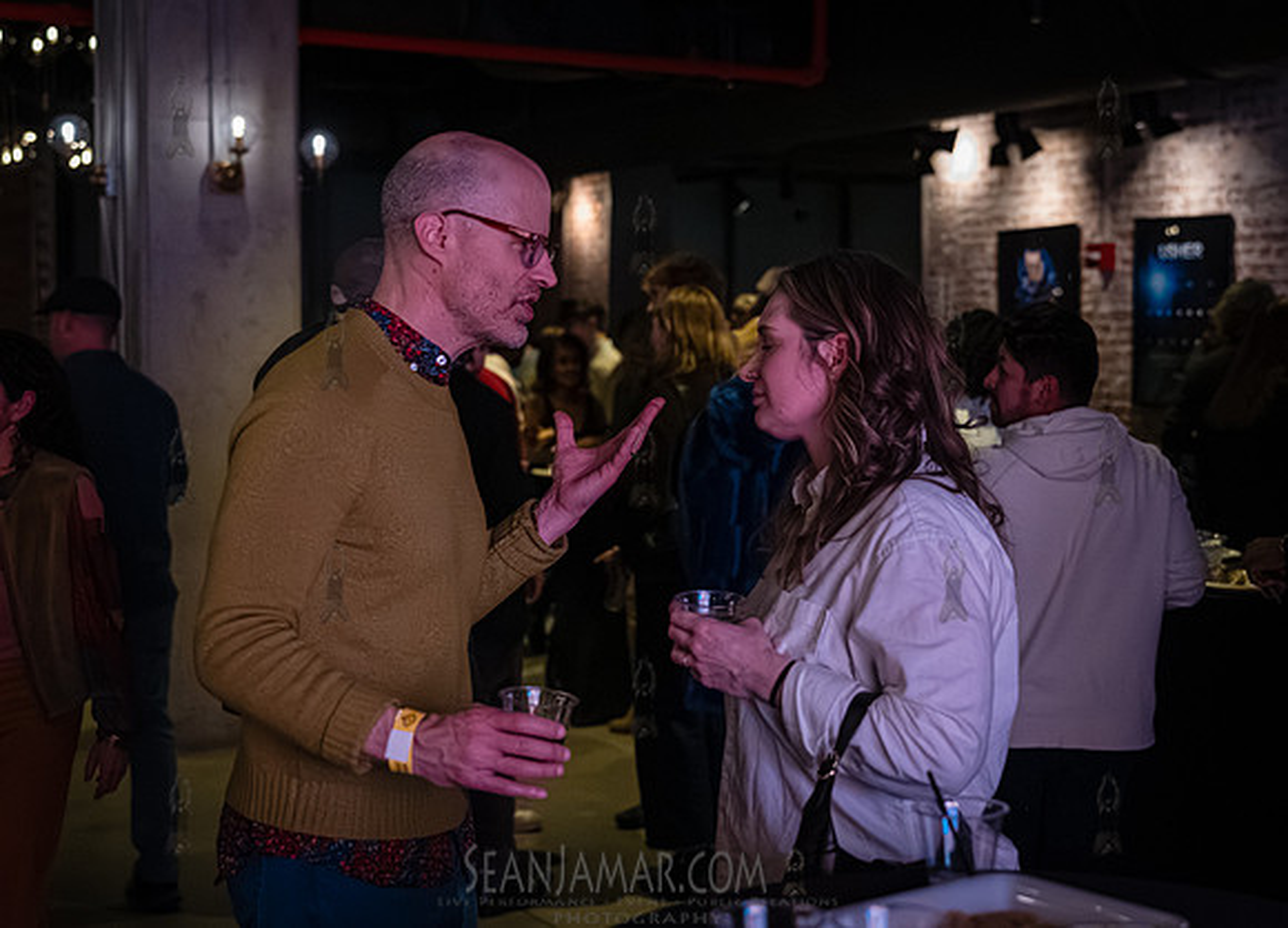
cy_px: 402
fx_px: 1933
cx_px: 684
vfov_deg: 27.0
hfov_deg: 36.8
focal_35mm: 53
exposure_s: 1/500
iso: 16000
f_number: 2.8
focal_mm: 44
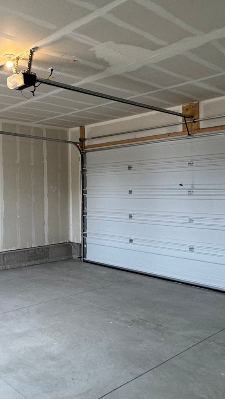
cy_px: 189
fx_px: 339
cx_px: 22
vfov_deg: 61.0
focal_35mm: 32
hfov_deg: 34.6
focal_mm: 2.22
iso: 200
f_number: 2.2
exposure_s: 1/120
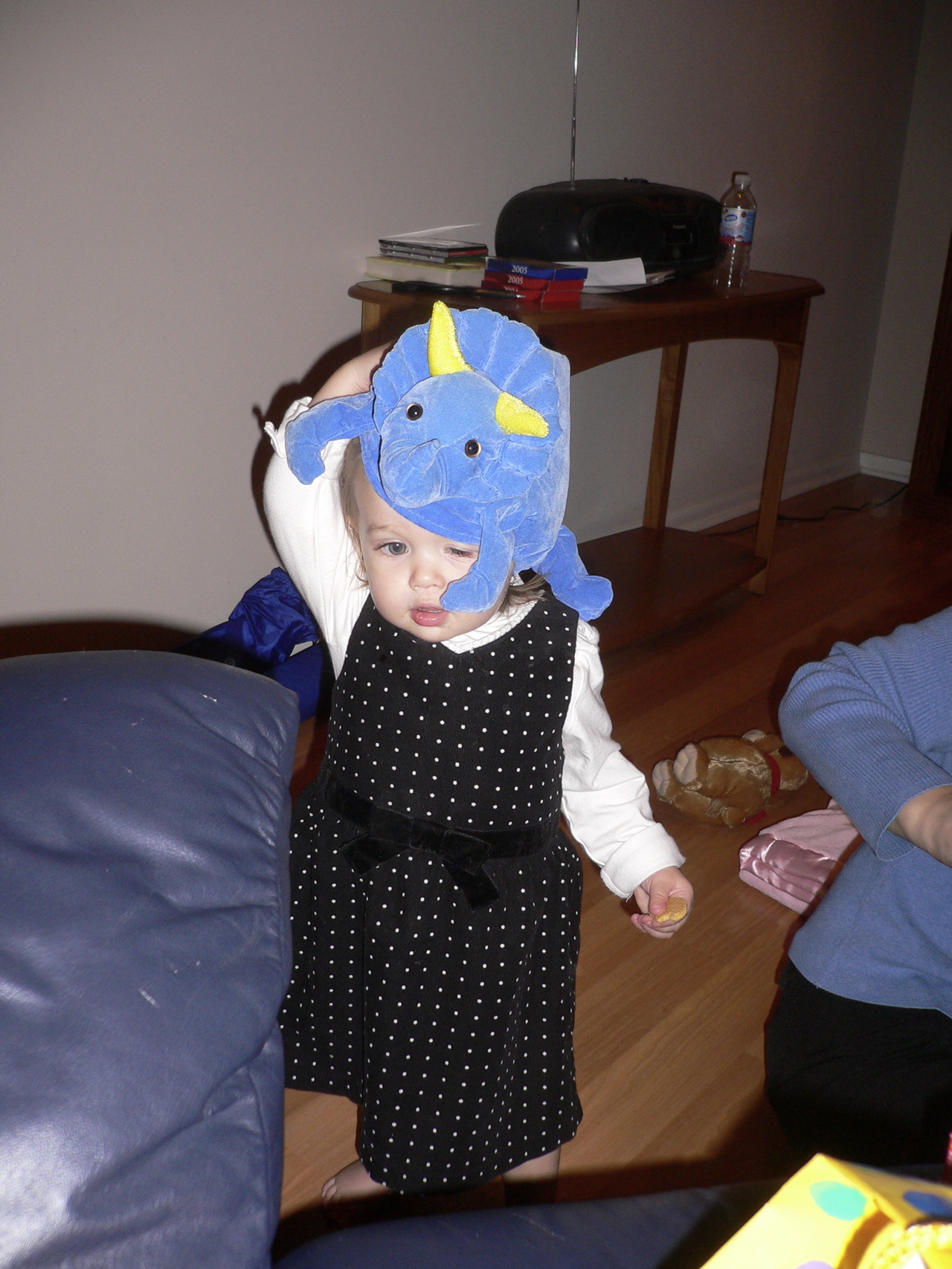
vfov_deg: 52.6
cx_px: 476
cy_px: 634
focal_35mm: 35
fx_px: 1283
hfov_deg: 40.7
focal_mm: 5.8
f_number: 2.8
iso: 100
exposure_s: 1/60
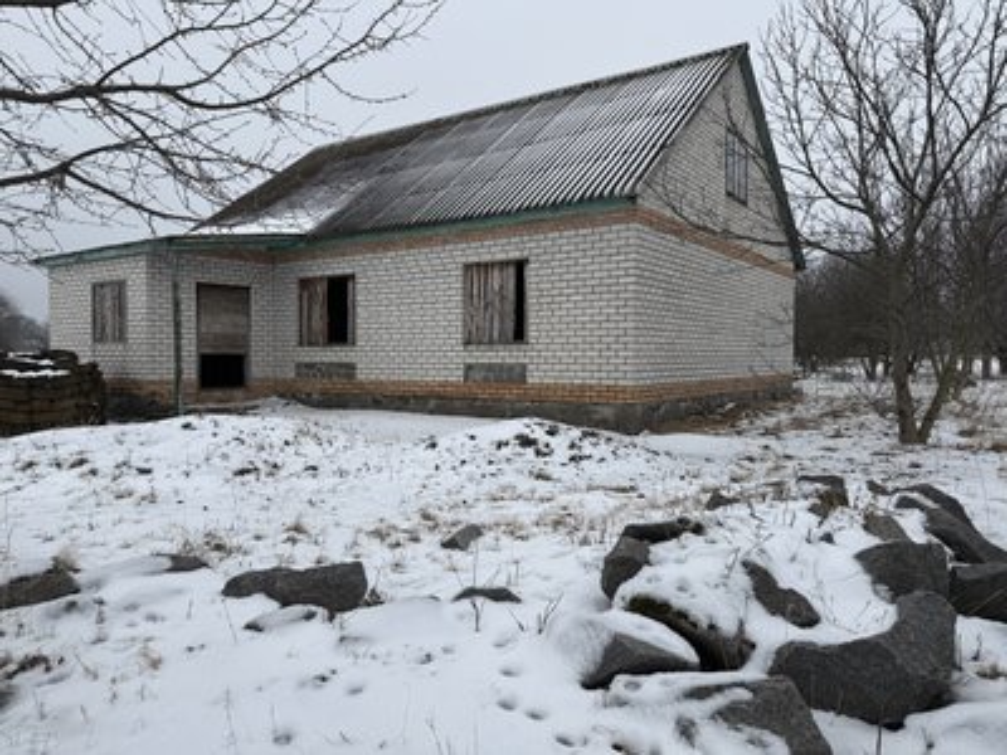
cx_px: 504
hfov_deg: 71.6
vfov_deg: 56.8
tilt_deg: -1.0
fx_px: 698
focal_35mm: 24
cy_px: 378
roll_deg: +0.1
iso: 80
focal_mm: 6.76
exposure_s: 1/4310
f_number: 1.78
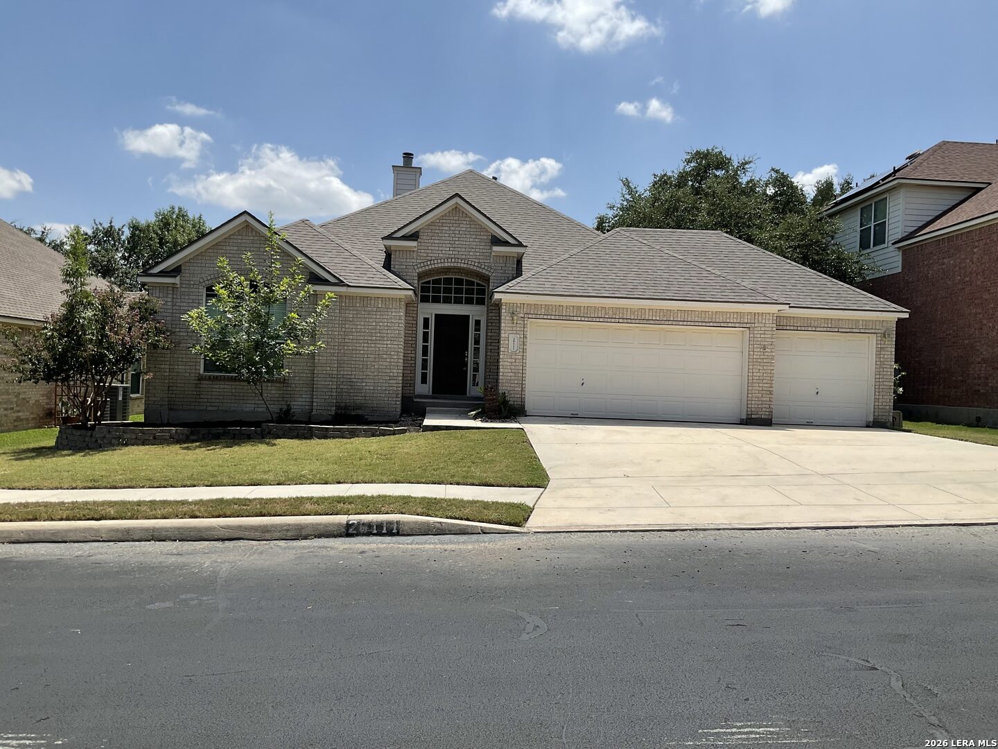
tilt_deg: +0.7
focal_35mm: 29
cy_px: 374
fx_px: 836
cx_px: 499
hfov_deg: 61.7
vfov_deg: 48.2
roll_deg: -2.8
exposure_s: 1/2427
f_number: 1.8
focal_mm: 3
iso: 16
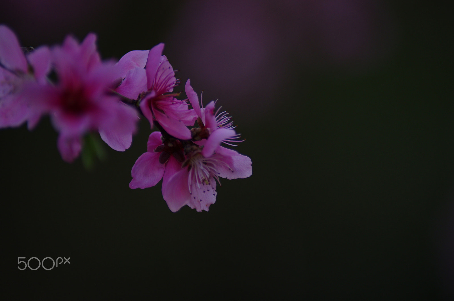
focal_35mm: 300
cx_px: 227
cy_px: 150
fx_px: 3775
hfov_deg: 6.9
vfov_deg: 4.6
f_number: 3.2
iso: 200
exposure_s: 1/160
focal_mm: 200
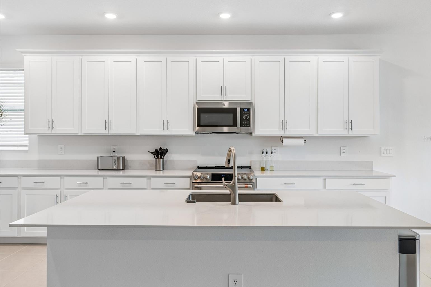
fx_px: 311
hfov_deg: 69.4
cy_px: 139
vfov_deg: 49.5
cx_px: 224
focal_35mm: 26
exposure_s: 1/20
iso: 100
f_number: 7.1
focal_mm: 17
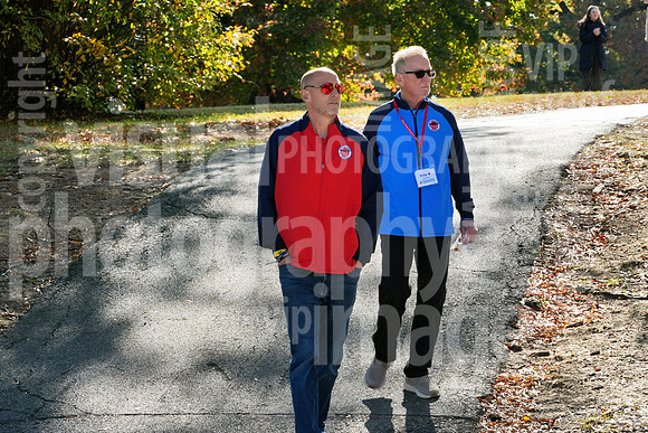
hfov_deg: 13.5
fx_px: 2728
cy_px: 216
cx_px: 324
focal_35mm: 152
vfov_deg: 9.1
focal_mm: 101
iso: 200
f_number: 11
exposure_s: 1/125
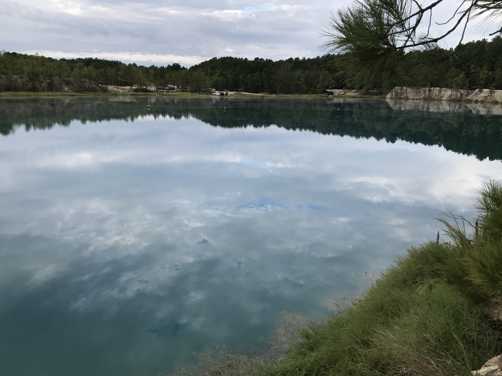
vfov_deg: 48.2
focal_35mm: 29
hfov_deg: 61.7
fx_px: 421
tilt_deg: -12.2
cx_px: 246
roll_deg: -0.3
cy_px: 187
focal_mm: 3.99
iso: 20
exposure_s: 1/833
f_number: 1.8
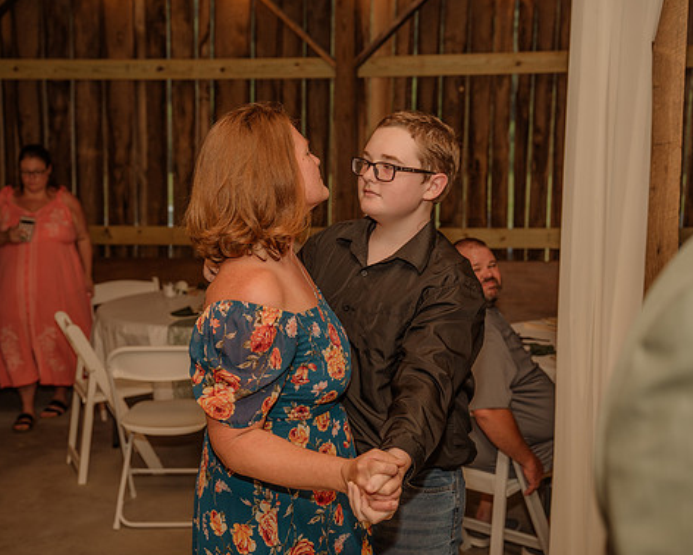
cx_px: 339
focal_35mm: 53
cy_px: 279
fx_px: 1087
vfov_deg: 28.6
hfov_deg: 35.3
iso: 320
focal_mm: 46
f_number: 4
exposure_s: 1/200
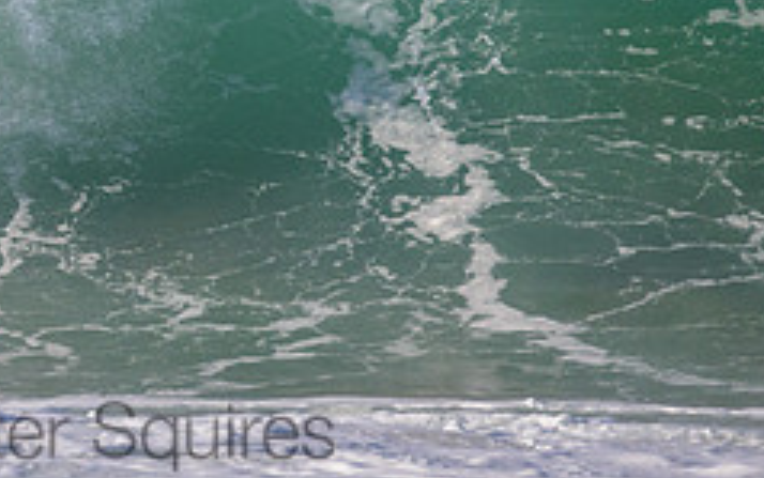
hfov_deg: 1.1
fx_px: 41433
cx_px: 87
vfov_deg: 0.7
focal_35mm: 1989
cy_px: -101
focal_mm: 800
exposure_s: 1/2000
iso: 1800
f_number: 11
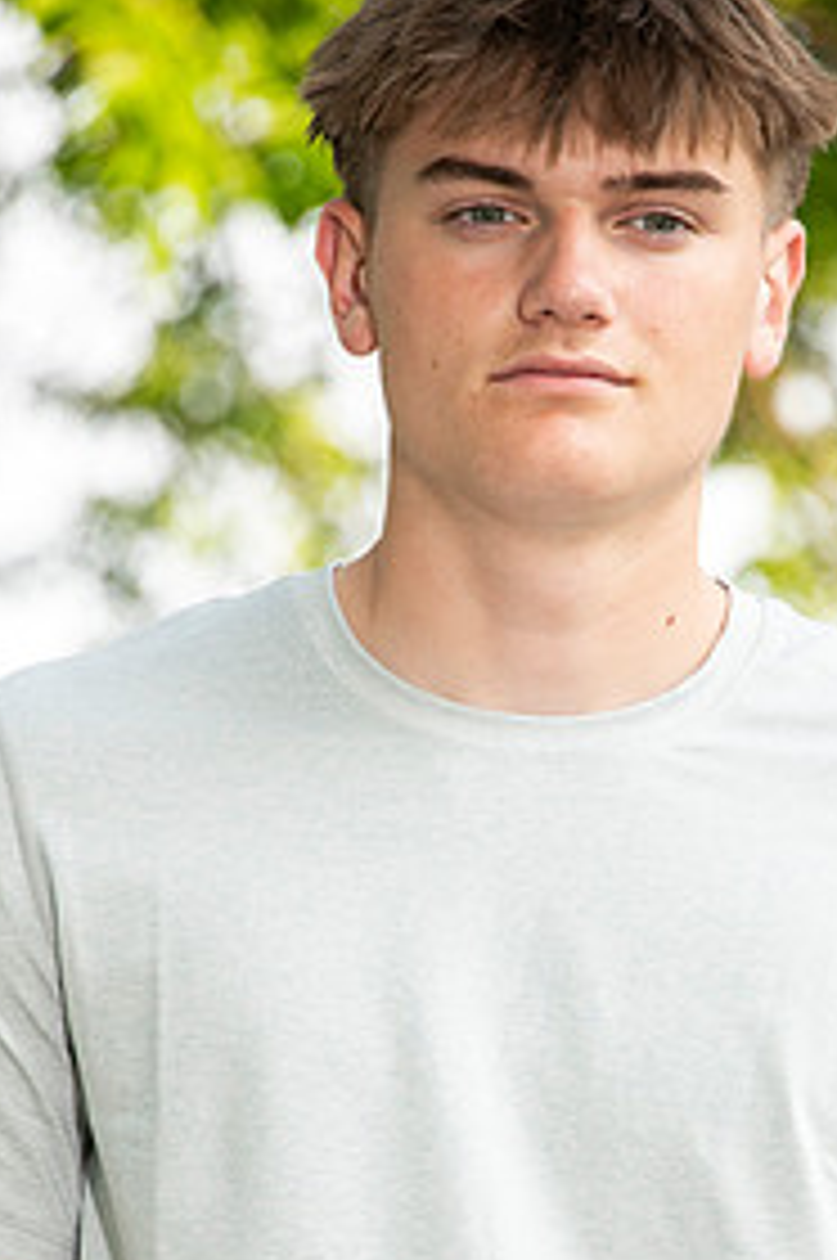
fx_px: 16885
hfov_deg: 2.8
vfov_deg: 4.3
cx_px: 495
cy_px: 824
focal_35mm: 483
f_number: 7.1
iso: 320
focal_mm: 300
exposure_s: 1/160
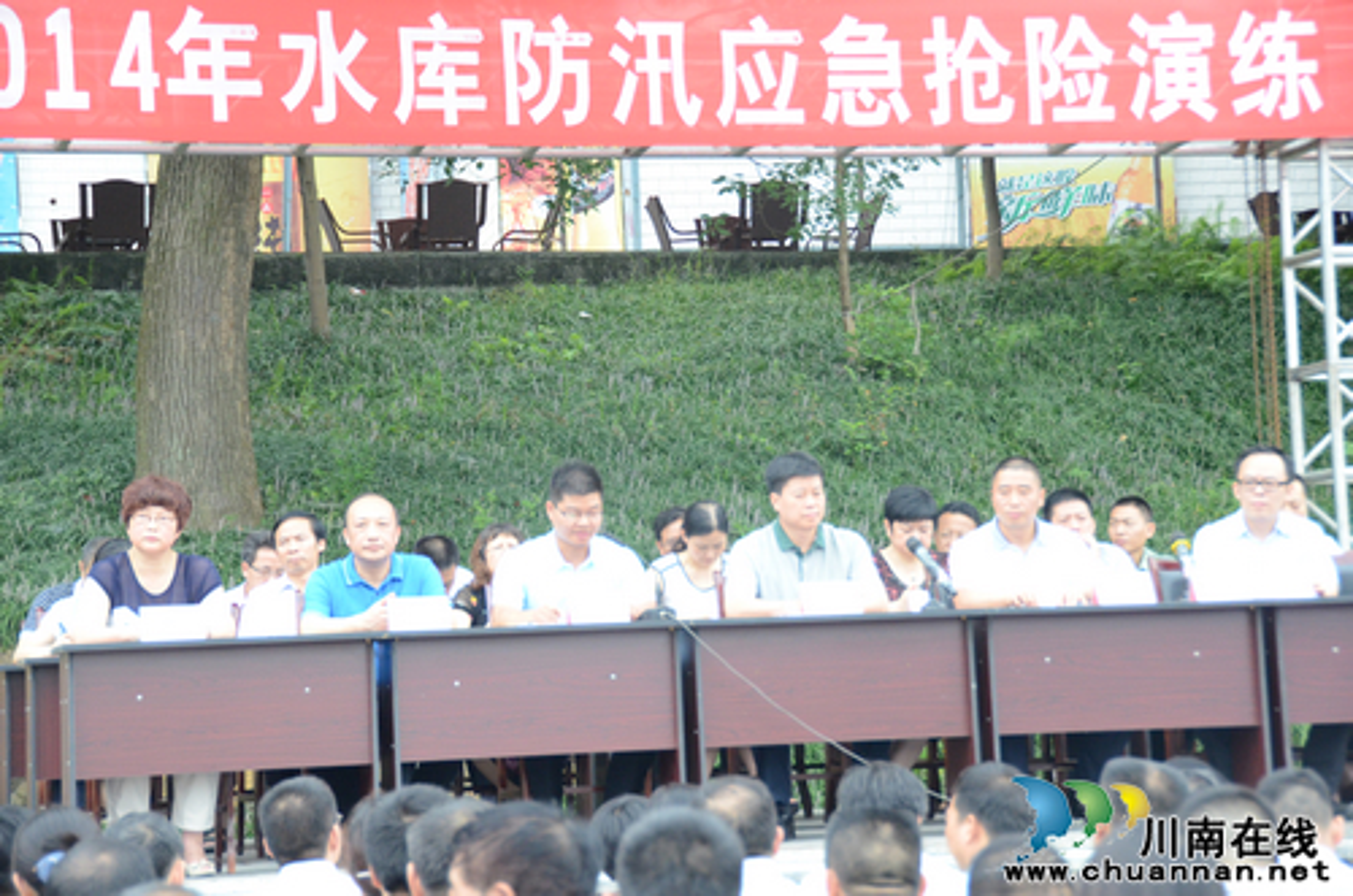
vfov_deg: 13.0
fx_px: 3937
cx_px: 676
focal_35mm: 105
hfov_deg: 19.5
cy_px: 448
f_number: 5
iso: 1600
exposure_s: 1/500
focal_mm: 70
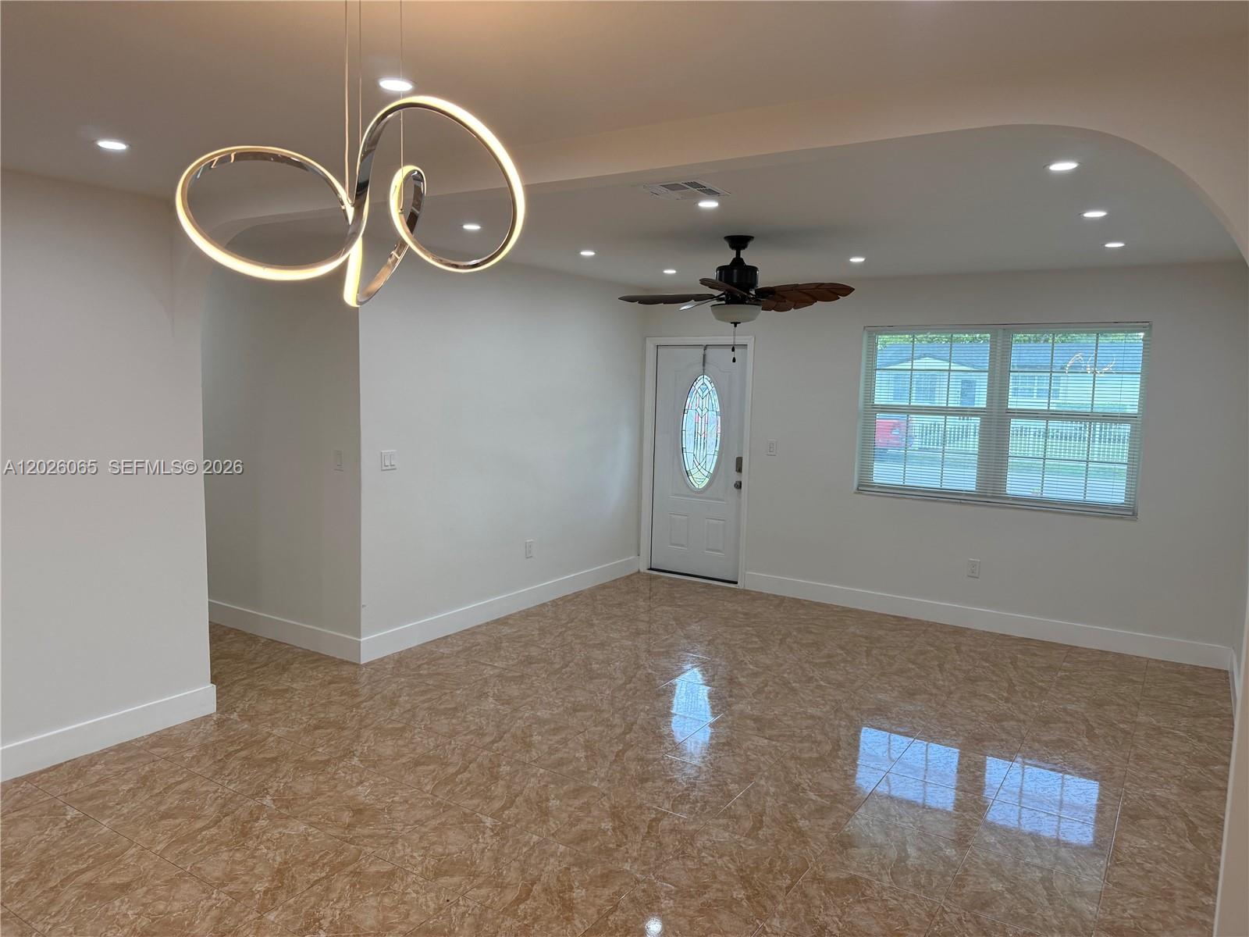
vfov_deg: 56.8
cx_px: 624
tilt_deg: -5.3
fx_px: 866
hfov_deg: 71.6
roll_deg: -1.9
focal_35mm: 24
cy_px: 468
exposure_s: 1/240
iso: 100
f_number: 1.78
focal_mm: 6.76
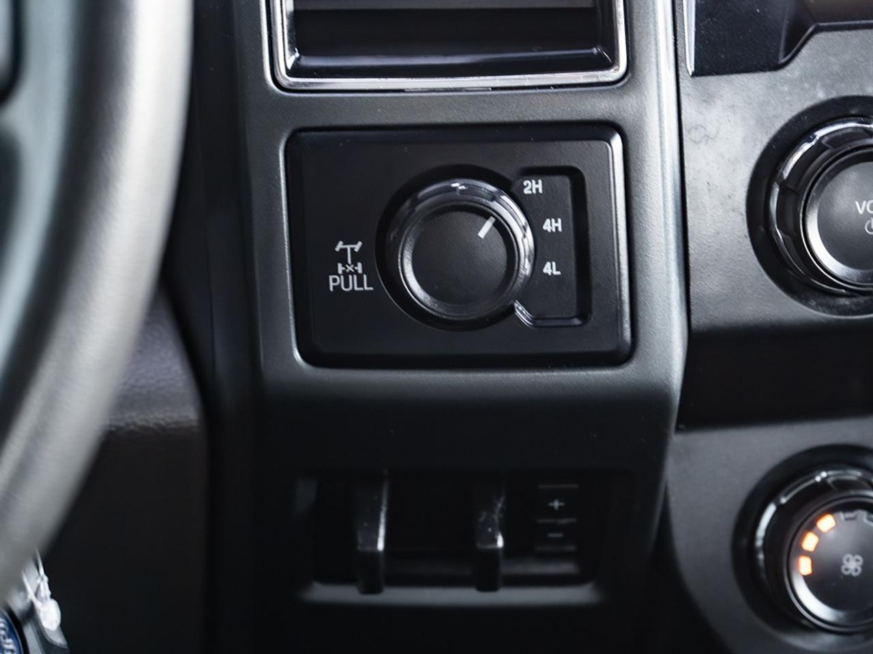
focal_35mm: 128
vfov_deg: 11.6
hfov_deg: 15.4
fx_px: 3235
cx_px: 524
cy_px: 300
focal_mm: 70
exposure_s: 1/60
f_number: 4
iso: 4000
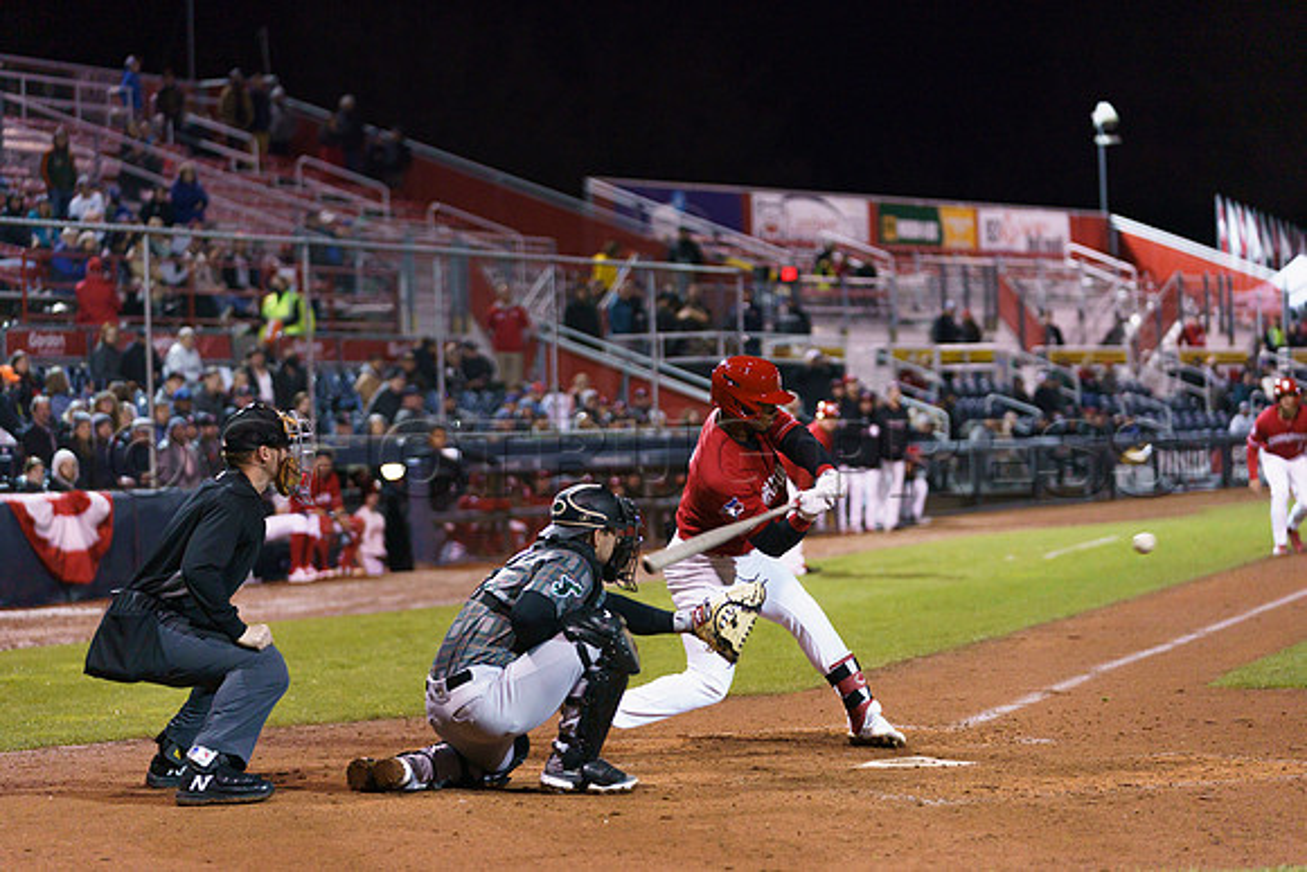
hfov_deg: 18.3
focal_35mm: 112
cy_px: 436
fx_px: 4067
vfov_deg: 12.2
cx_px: 654
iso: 2000
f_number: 2.8
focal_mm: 112
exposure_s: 1/1000
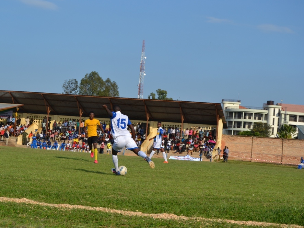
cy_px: 114
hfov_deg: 21.9
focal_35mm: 90
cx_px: 133
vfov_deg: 16.5
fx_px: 786
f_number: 9
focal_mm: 55
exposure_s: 1/320
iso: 100
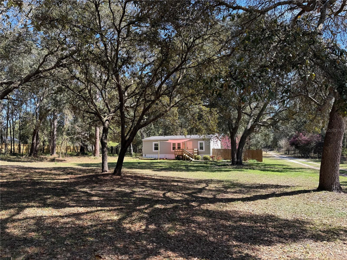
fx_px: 241
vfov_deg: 56.8
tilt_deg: +5.6
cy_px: 130
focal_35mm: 24
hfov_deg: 71.6
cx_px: 174
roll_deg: +0.2
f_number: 1.78
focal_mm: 6.76
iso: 80
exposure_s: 1/796
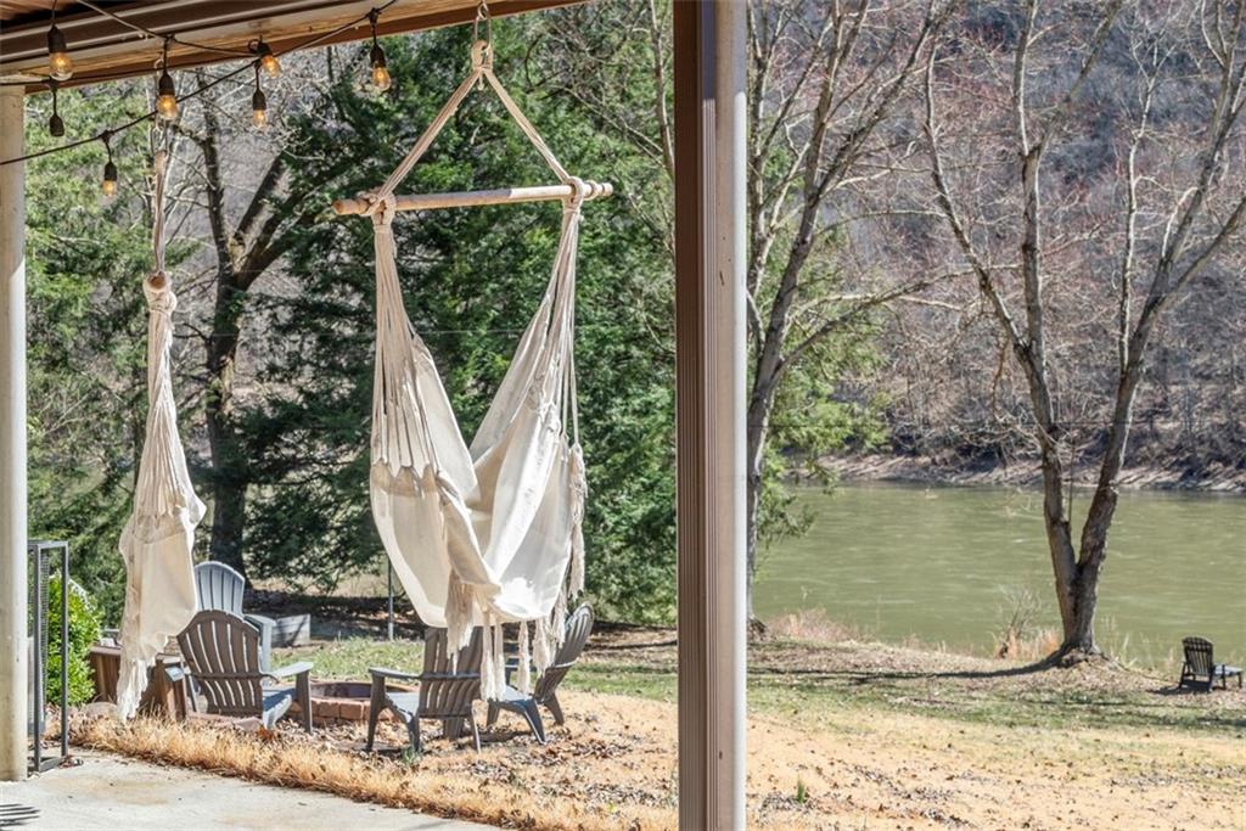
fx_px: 1731
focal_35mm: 50
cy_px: 416
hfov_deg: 39.6
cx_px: 623
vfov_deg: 27.0
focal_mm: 50
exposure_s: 1/800
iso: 400
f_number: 8
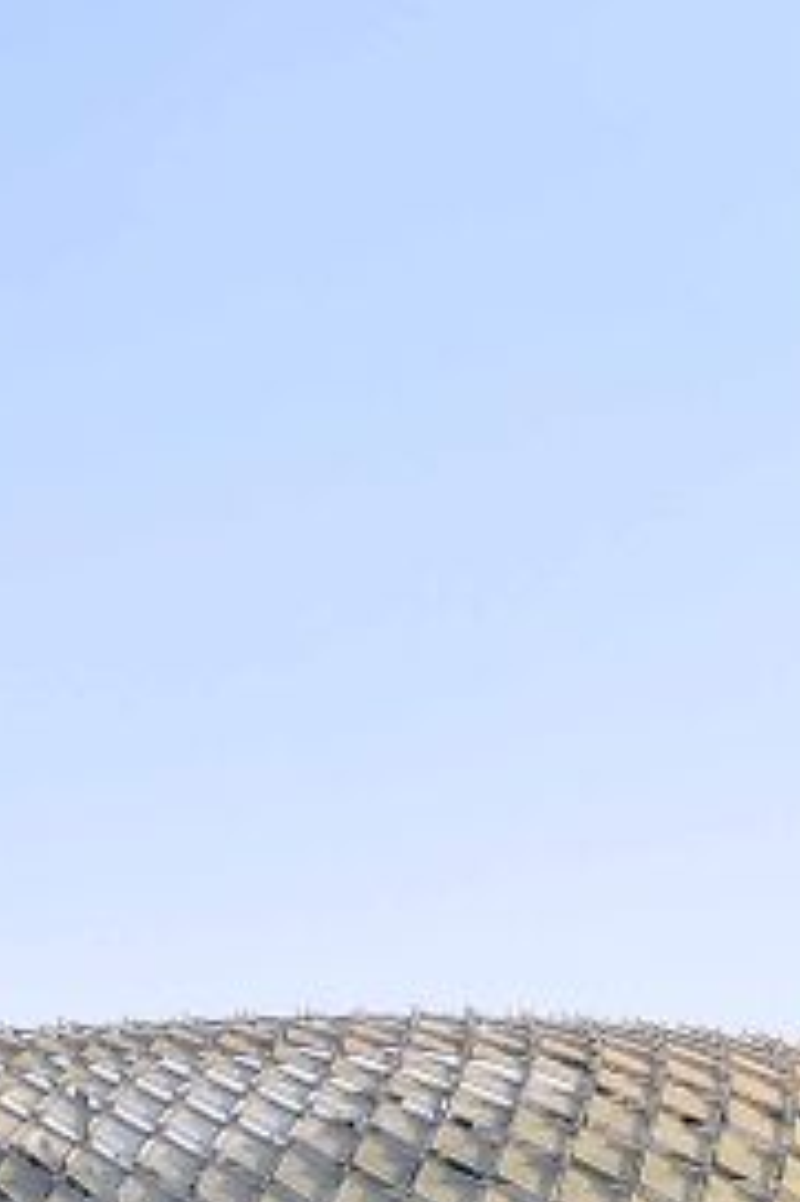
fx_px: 4272
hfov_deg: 9.4
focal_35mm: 128
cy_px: 1120
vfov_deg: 15.8
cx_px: -1224
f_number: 8
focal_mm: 29
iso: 320
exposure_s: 1/500
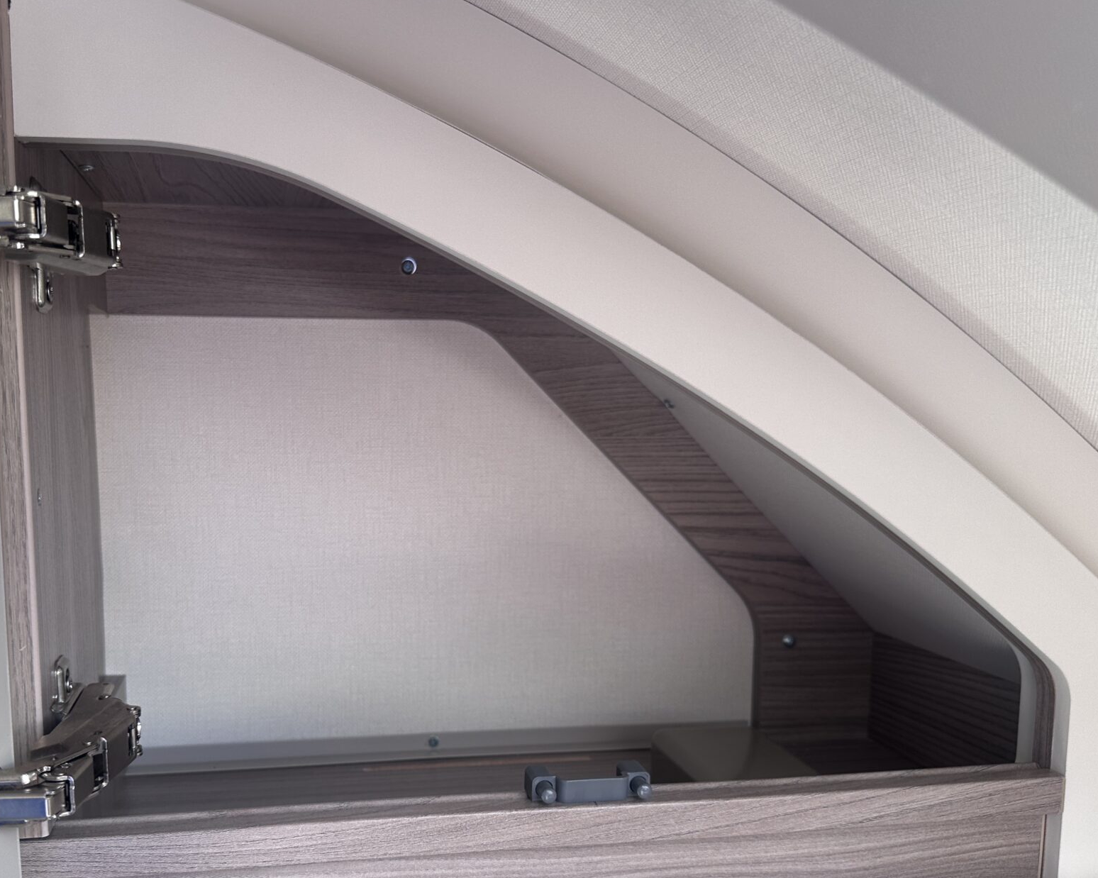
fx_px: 1007
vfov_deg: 46.8
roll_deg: +0.8
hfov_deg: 56.6
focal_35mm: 31
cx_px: 424
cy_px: 528
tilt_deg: -10.4
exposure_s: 1/130
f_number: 1.78
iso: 64
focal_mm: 6.86
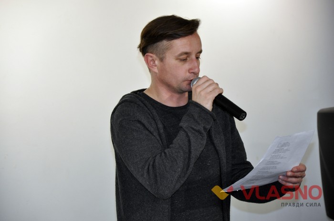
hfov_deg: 13.1
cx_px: 167
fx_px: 1459
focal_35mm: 158
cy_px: 110
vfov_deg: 8.7
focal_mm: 105
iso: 800
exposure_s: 1/60
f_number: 5.6
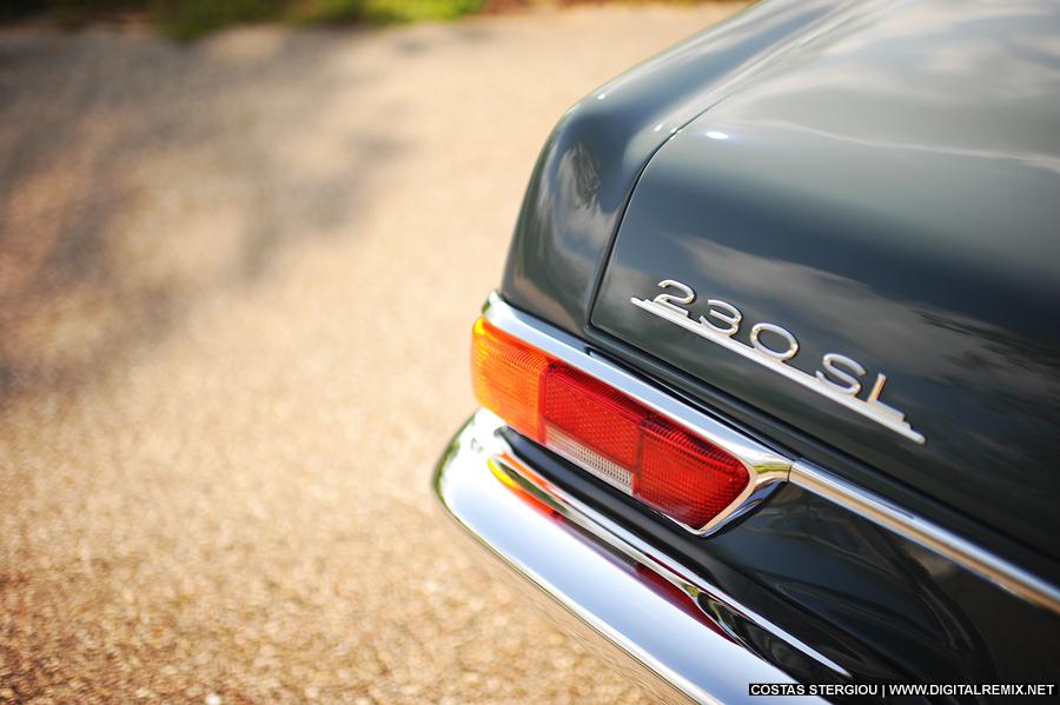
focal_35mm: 35
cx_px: 530
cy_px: 352
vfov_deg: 37.8
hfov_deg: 54.5
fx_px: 1030
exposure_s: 1/1250
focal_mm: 35
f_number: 1.4
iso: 100
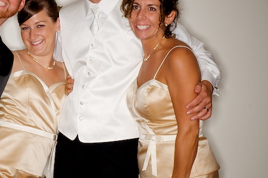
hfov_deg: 18.4
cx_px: 43
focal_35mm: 110
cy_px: 70
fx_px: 819
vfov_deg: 12.4
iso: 200
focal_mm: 40
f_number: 16
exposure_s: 1/250
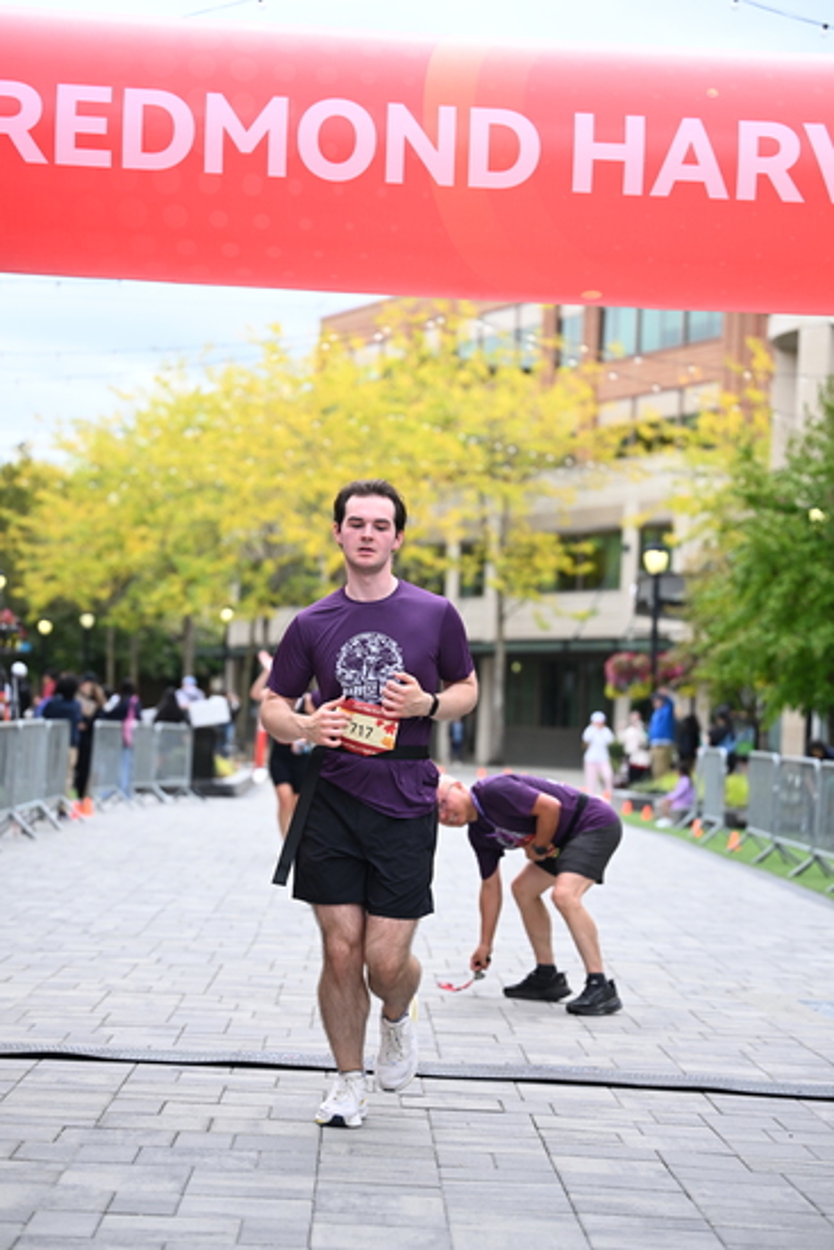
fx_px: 2882
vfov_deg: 24.5
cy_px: 625
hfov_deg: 16.5
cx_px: 417
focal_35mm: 83
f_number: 2.8
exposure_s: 1/2000
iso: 640
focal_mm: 83
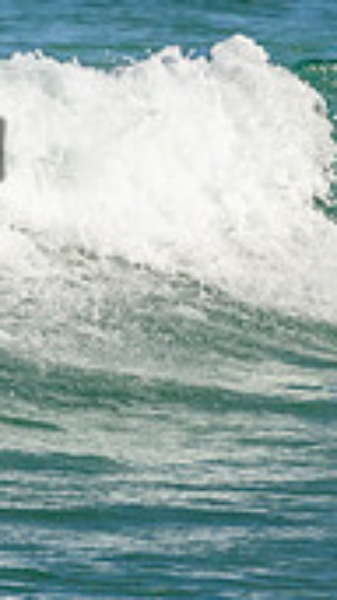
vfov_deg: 0.8
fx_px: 45151
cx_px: -365
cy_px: 100
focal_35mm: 2838
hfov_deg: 0.4
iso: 1100
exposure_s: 1/2000
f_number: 11
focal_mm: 800
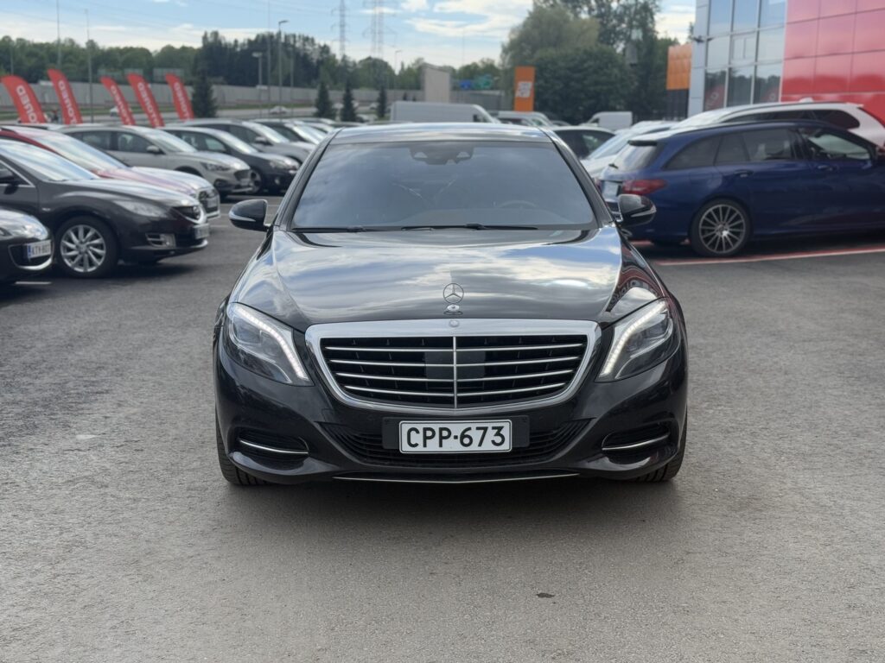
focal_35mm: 48
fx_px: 1227
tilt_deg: -9.3
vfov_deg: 30.3
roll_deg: -0.5
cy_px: 332
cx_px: 442
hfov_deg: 39.7
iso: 64
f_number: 1.78
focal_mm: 6.76
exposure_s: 1/1980
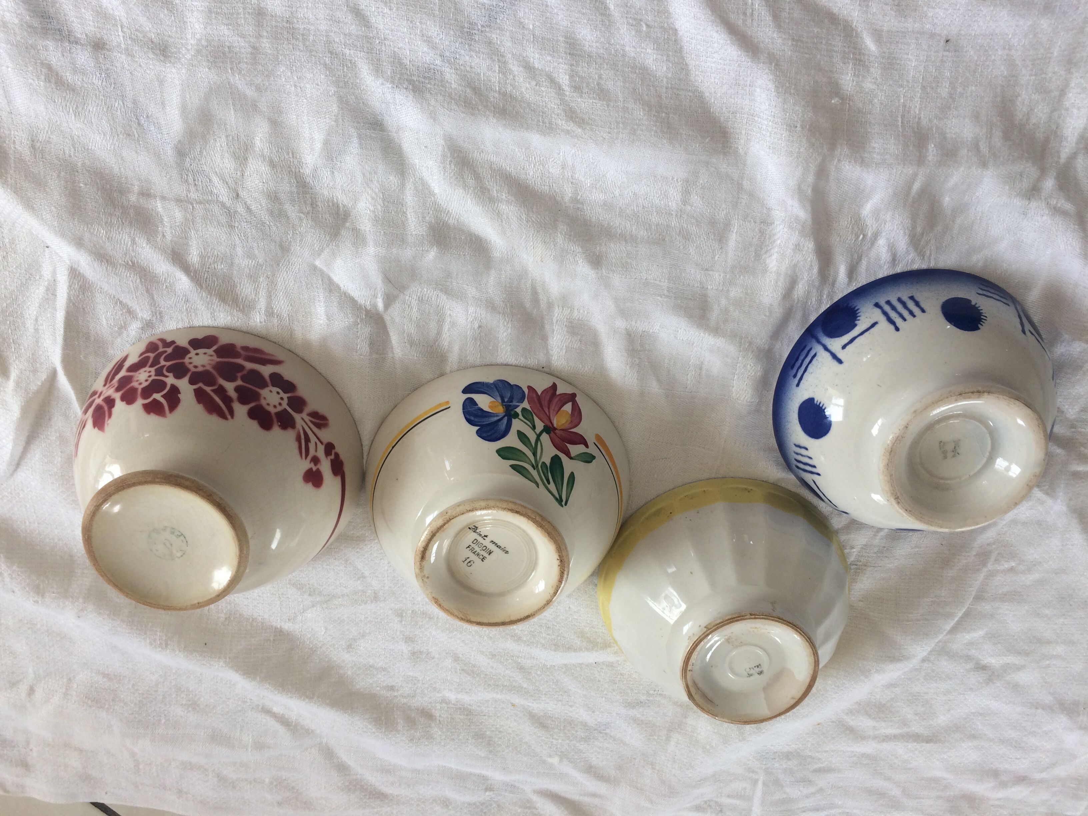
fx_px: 911
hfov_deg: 61.7
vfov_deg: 48.2
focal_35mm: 29
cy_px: 408
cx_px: 544
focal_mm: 4.15
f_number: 2.2
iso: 32
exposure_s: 1/100
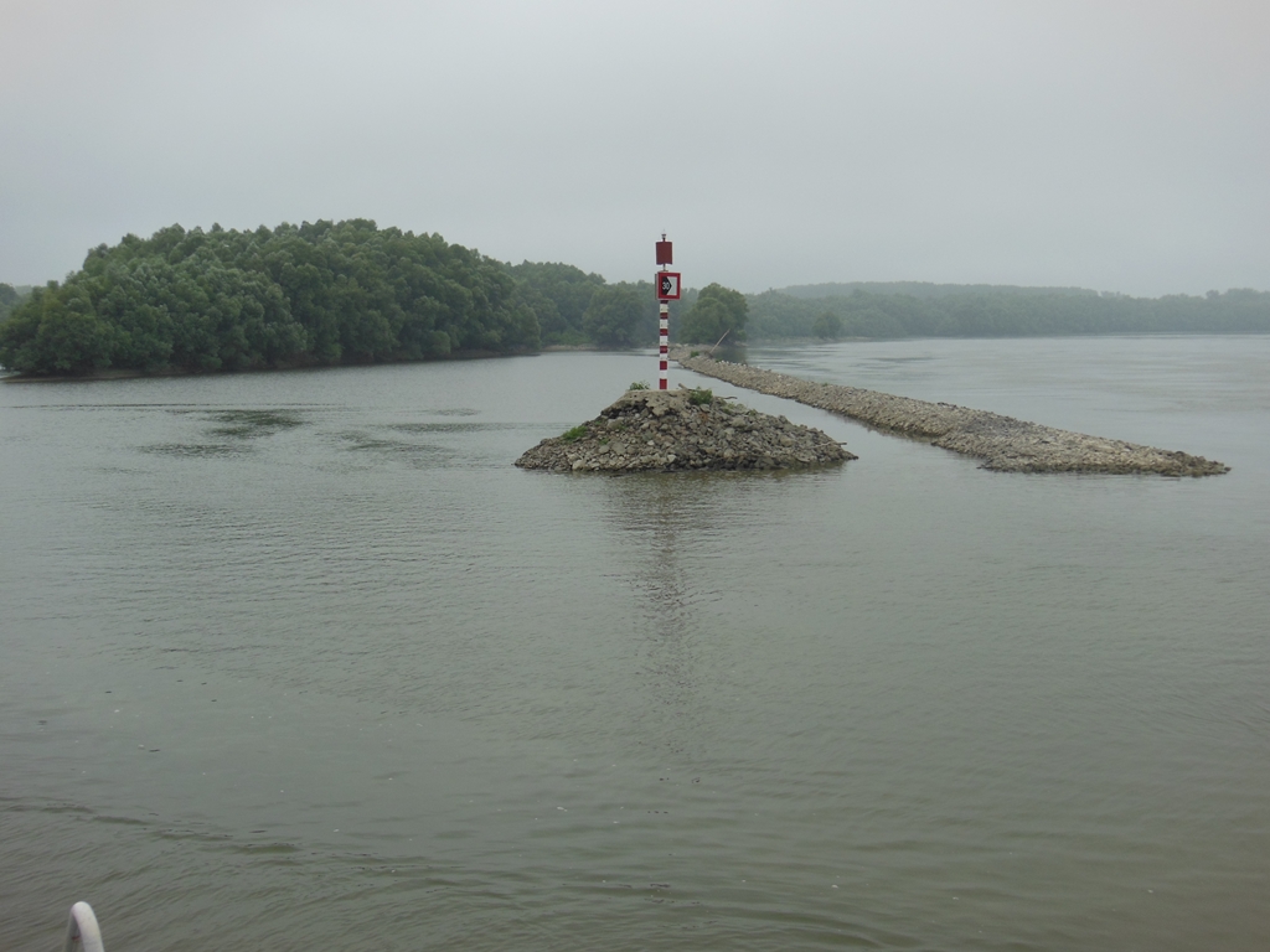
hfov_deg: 42.1
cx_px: 635
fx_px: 1651
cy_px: 476
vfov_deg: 32.2
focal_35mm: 45
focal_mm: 8
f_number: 4.4
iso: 125
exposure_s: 1/640
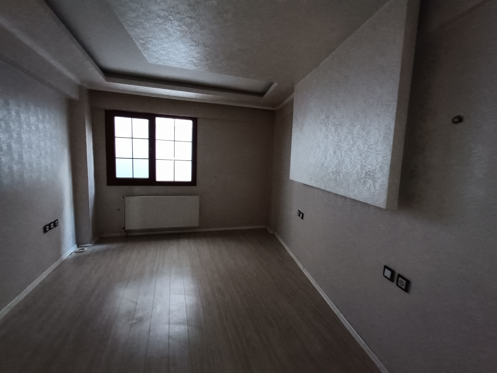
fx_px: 230
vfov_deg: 78.1
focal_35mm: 16
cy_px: 186
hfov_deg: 94.5
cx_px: 248
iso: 781
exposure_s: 1/25
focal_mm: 1.66
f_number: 2.2
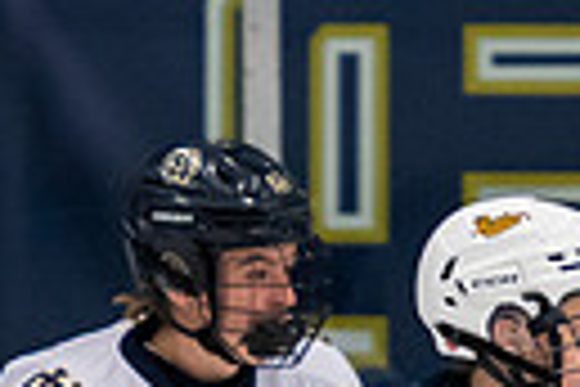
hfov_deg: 1.8
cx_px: 120
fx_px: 18172
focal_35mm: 1128
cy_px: 699
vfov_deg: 1.2
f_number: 3.2
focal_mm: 150
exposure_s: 1/640
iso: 2000
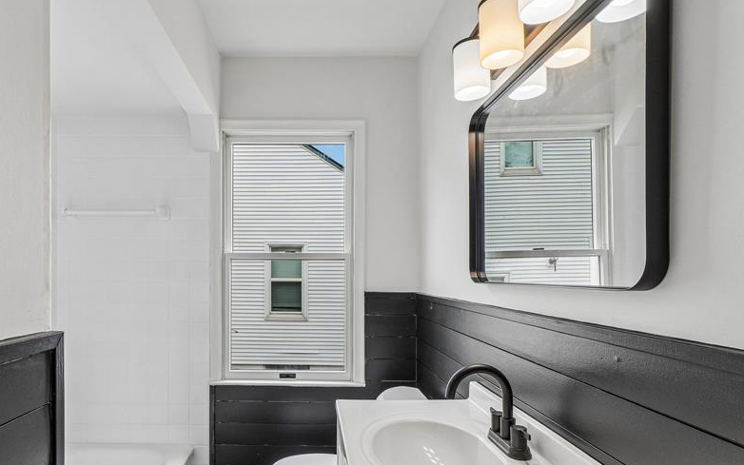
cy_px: 283
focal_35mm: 20
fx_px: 406
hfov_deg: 84.1
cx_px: 302
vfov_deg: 59.1
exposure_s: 1/30
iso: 100
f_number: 8
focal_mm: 10
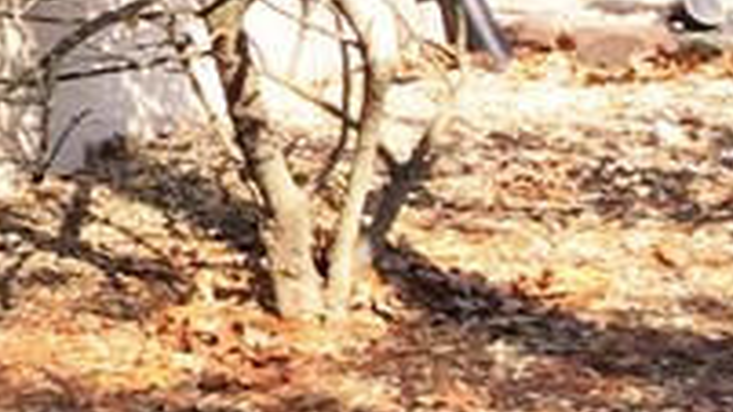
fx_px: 3459
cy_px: -631
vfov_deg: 6.4
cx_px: -996
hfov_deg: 10.5
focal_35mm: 178
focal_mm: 3.3
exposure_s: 1/539
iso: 32
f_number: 2.4
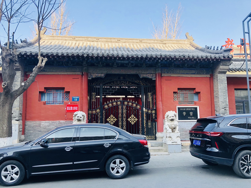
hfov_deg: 63.4
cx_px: 126
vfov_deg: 49.7
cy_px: 94
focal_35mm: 28
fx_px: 203
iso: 20
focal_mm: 4
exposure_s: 1/475
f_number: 1.8
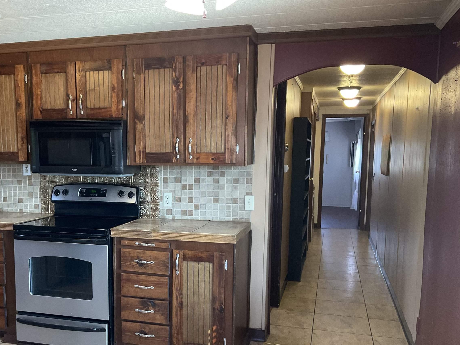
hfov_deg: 47.4
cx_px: 168
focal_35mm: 39
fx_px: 518
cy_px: 229
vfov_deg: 36.5
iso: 100
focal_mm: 3
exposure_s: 1/60
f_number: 1.8
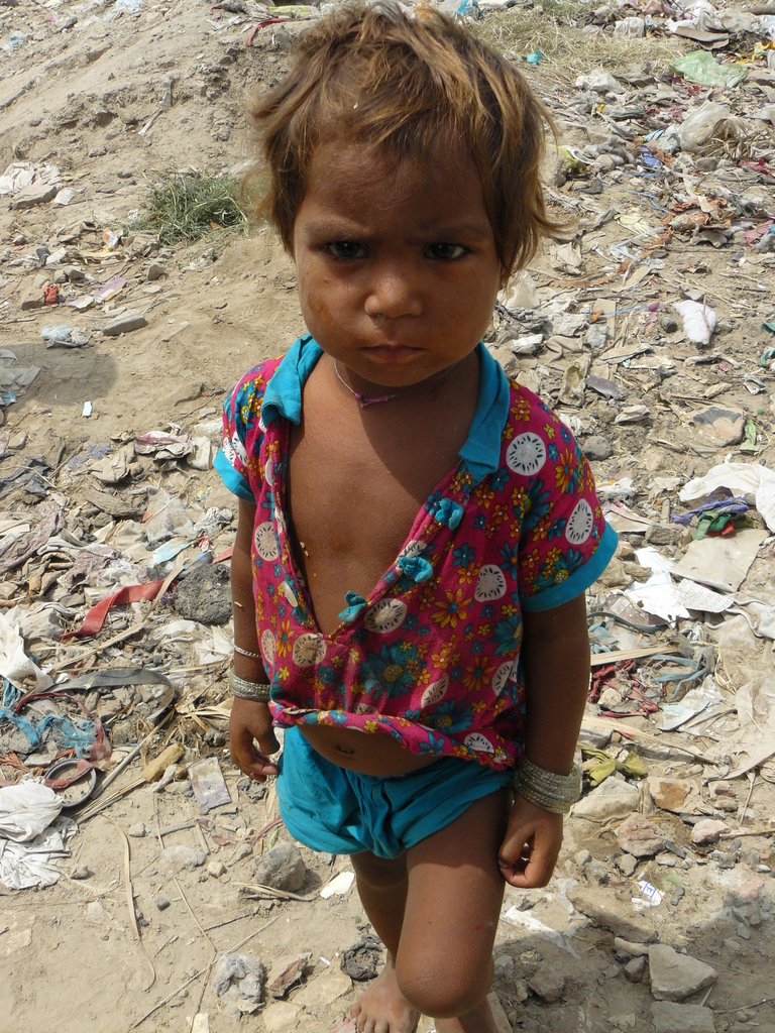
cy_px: 516
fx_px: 1104
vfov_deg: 50.1
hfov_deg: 38.7
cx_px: 388
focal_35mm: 37
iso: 100
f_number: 5.6
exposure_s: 1/400
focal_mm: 6.1
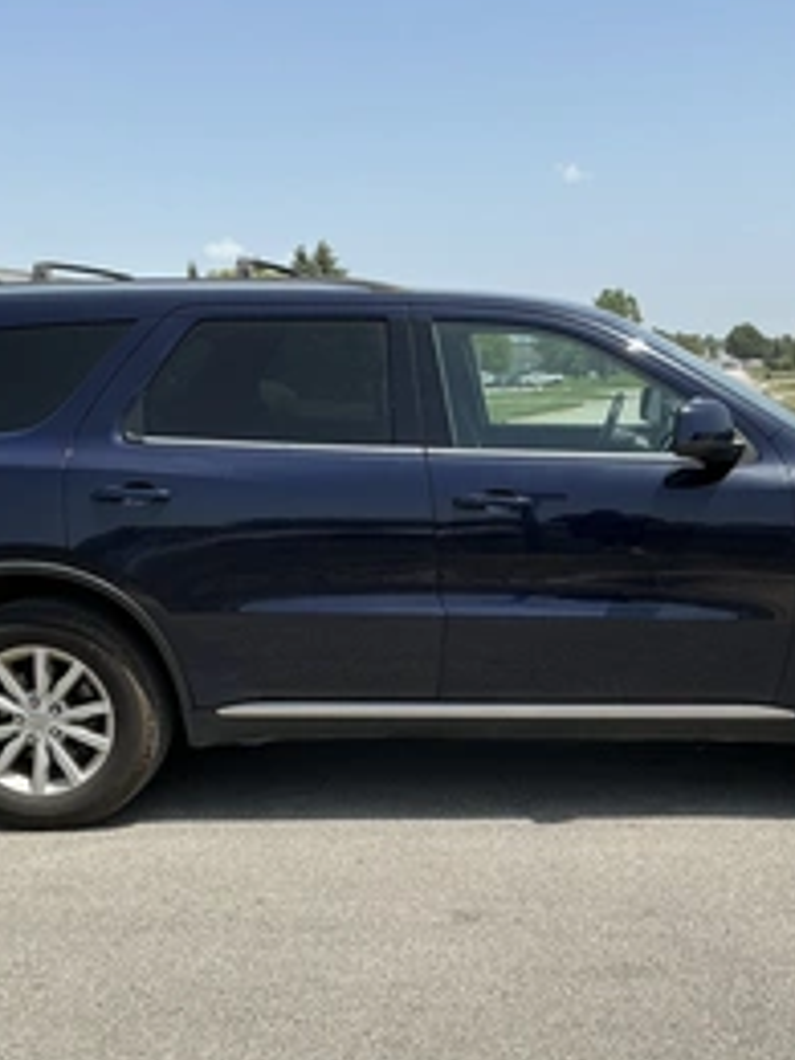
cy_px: 587
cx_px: 497
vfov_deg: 43.8
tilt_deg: -7.8
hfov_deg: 33.4
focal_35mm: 43
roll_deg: +1.4
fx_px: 1317
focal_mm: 3
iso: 25
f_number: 1.8
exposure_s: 1/1490
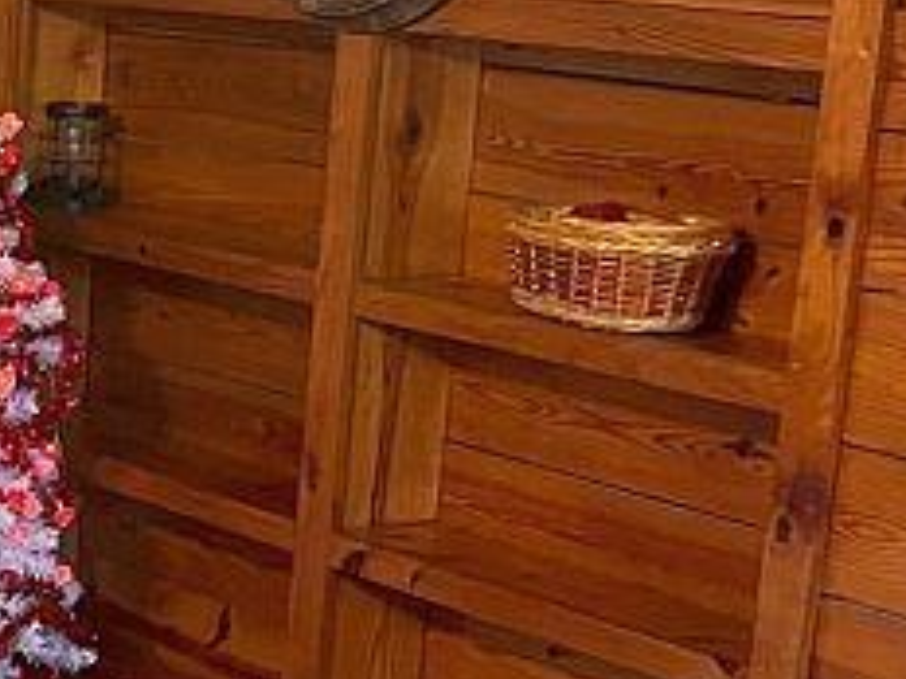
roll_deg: -1.5
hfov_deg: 15.4
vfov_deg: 12.8
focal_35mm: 115
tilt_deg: -12.5
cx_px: -582
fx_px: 3010
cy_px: 515
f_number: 1.6
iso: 640
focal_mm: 4.2
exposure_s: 1/30
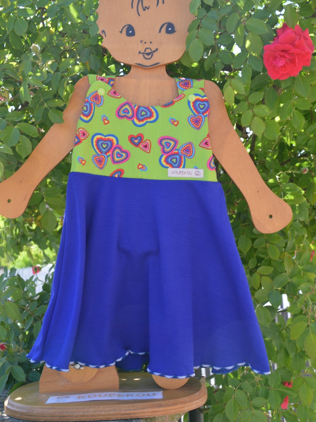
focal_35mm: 51
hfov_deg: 28.6
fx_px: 621
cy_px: 176
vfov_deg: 37.4
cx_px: 162
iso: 140
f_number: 5.6
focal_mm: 30
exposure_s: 1/125
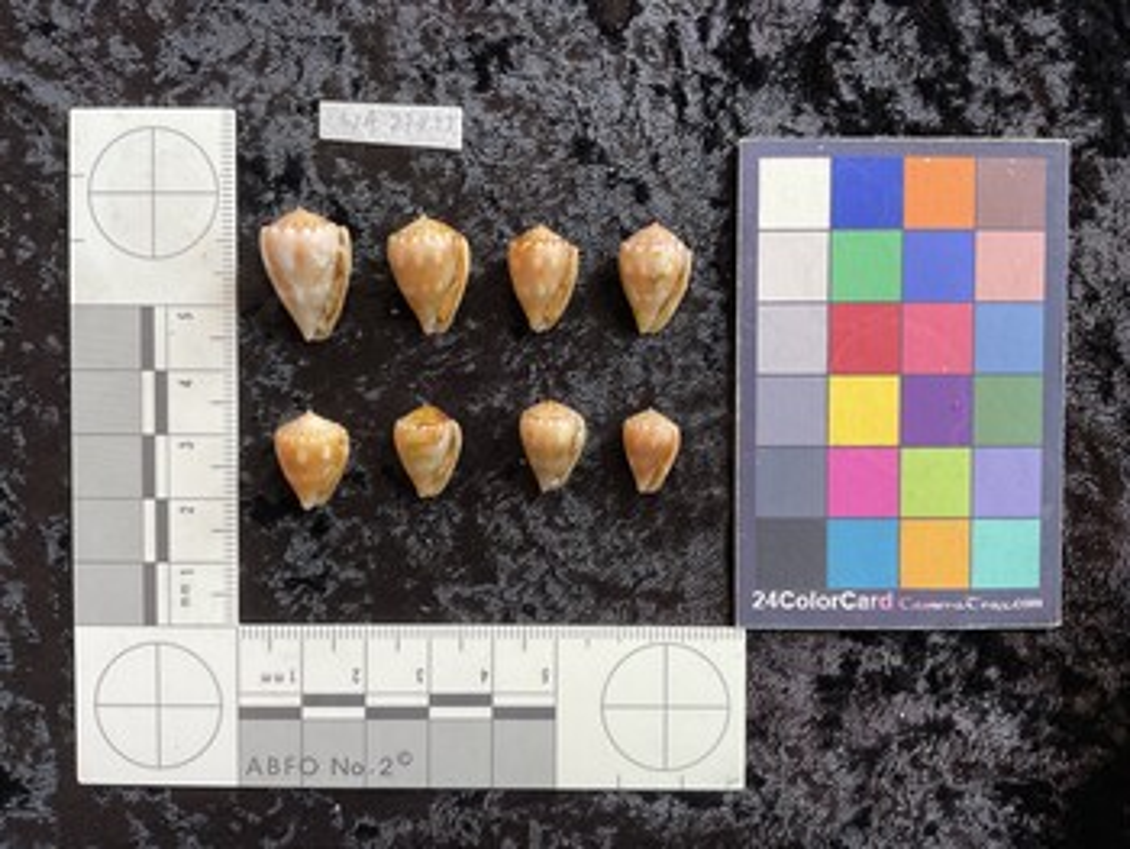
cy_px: 424
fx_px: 947
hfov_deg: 61.6
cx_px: 565
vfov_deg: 48.3
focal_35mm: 29
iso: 50
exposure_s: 1/120
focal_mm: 3
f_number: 1.8
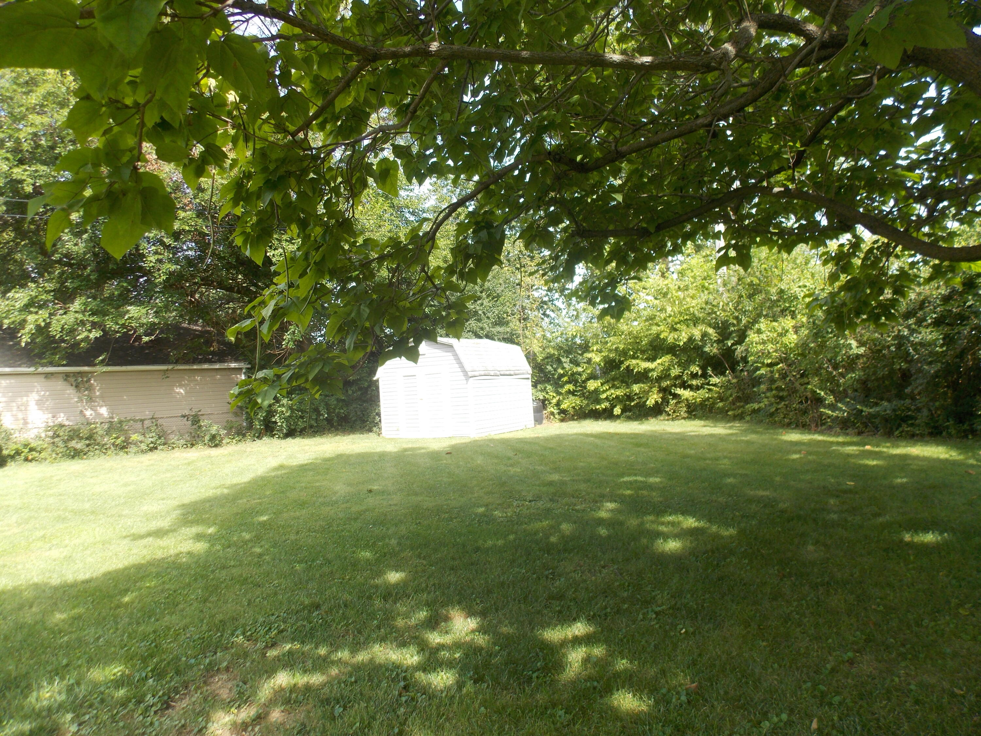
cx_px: 490
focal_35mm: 23
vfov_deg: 58.9
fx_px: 652
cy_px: 368
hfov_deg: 73.9
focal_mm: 4
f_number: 3.1
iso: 80
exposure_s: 1/160
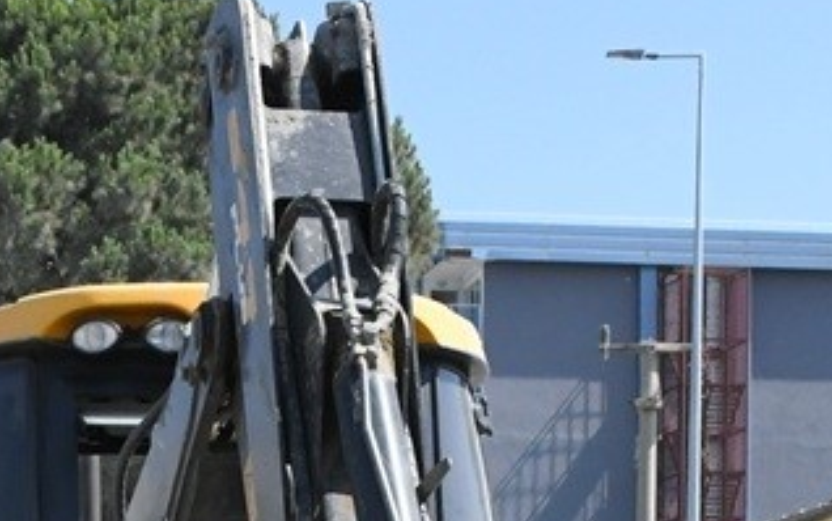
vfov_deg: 8.5
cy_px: 971
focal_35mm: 147
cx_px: 201
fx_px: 3334
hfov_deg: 14.2
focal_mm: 22
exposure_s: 1/4000
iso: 1600
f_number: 8
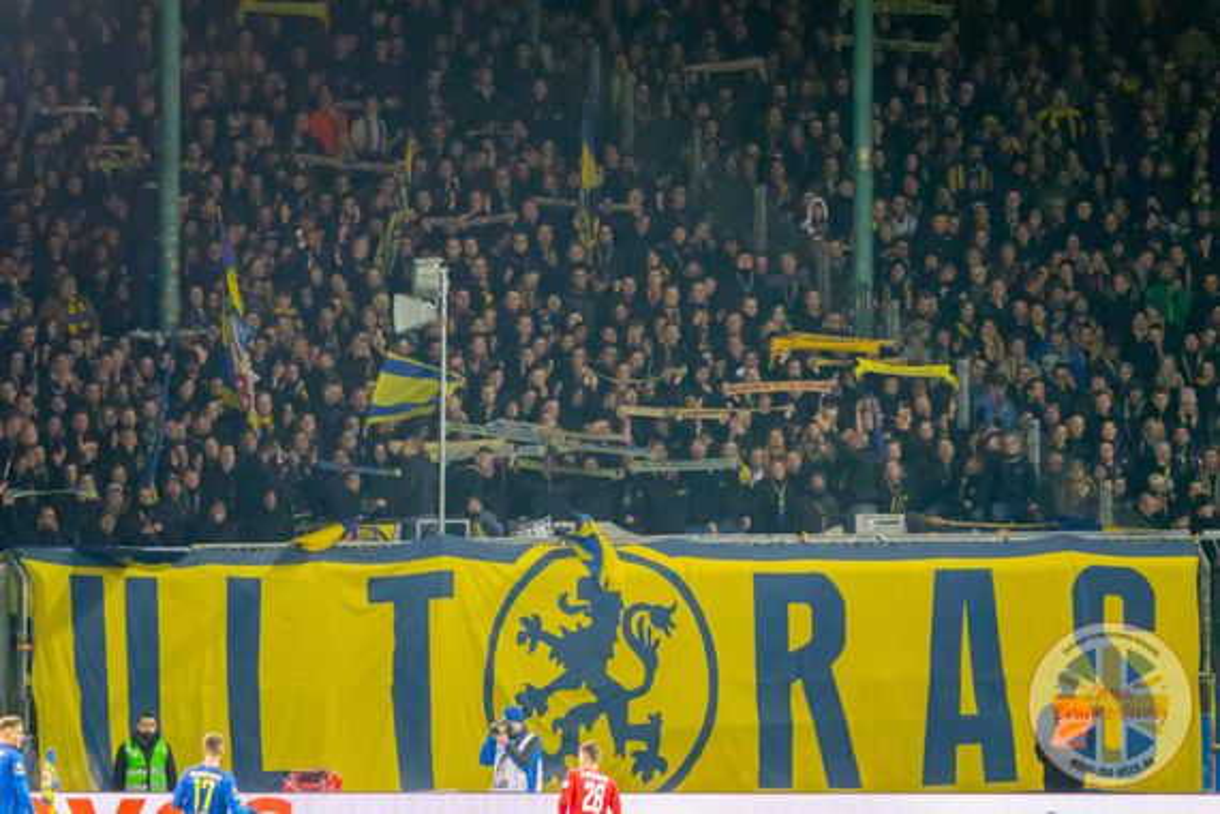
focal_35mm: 500
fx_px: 16943
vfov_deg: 2.7
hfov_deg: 4.1
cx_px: 610
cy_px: 407
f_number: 4
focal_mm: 183.43
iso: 3200
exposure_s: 1/250
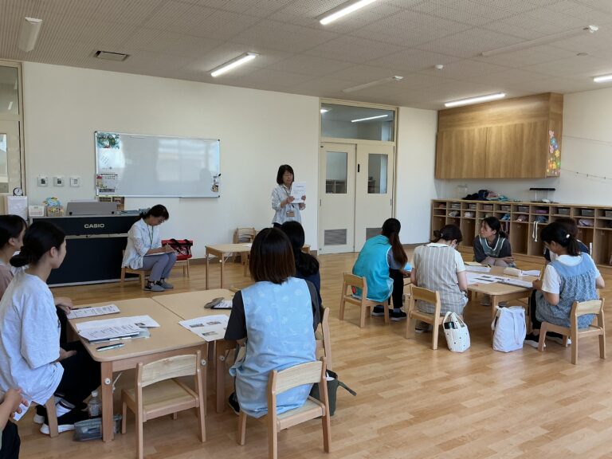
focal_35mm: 29
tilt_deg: -5.8
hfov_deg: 61.7
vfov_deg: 48.2
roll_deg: +0.5
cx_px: 306
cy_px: 230
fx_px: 513
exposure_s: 1/120
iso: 40
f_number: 1.8
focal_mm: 3
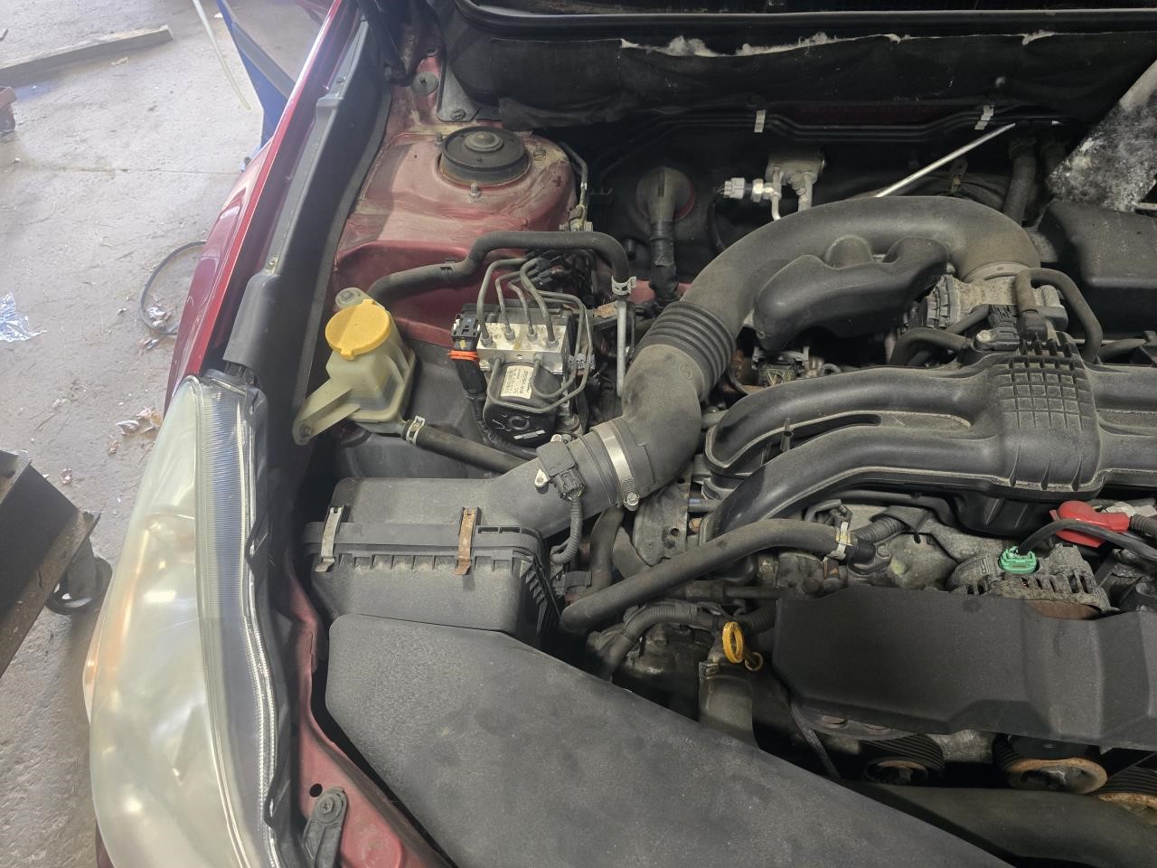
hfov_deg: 73.9
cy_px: 434
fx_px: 769
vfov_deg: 58.9
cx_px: 578
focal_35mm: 23
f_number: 1.7
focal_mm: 6.3
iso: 640
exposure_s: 1/120
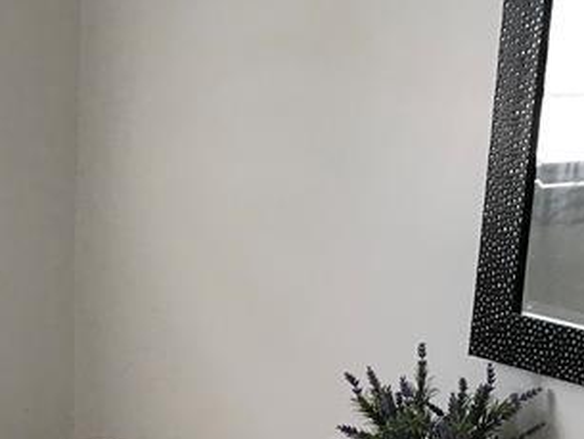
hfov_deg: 20.3
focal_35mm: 94
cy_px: 516
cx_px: 13
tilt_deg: -18.0
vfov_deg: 15.2
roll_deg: -0.8
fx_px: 1586
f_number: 1.8
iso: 25
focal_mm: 3.99
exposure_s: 1/30
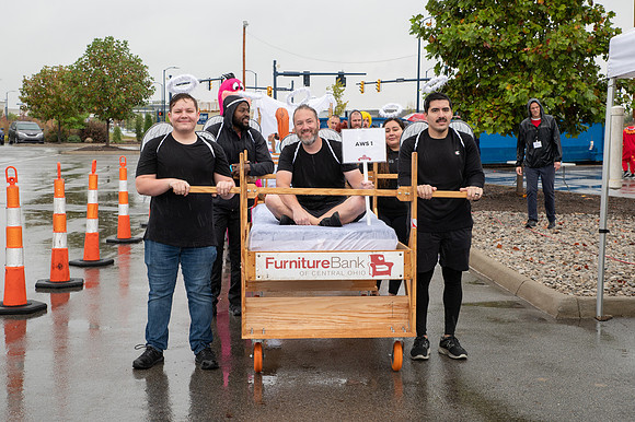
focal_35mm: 59
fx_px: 1034
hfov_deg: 34.1
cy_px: 204
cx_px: 306
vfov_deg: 23.1
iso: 400
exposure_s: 1/200
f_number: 7.1
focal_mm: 55
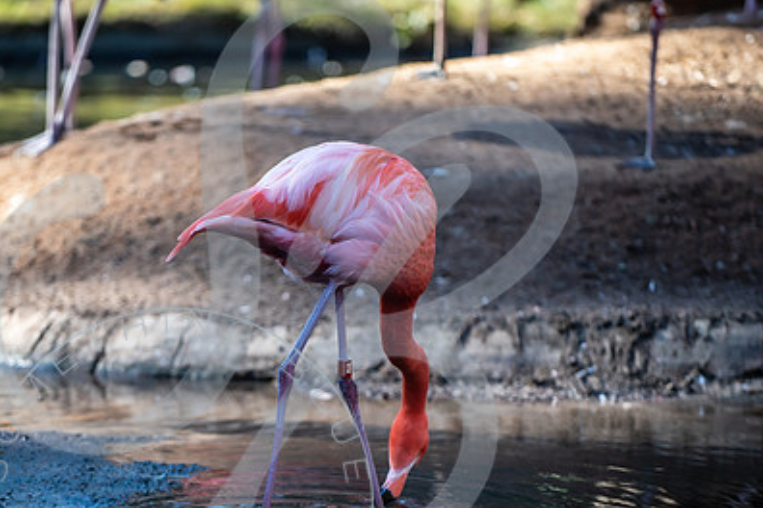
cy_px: 343
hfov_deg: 8.3
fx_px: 5277
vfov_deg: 5.5
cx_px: 272
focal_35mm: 249
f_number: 2.8
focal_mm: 170
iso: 200
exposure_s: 1/400
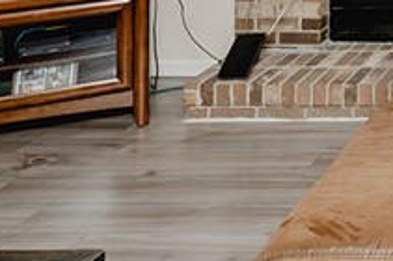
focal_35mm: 72
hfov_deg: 20.4
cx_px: 700
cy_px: -149
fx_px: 785
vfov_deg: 16.8
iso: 250
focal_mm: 14
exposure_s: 1/160
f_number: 3.2
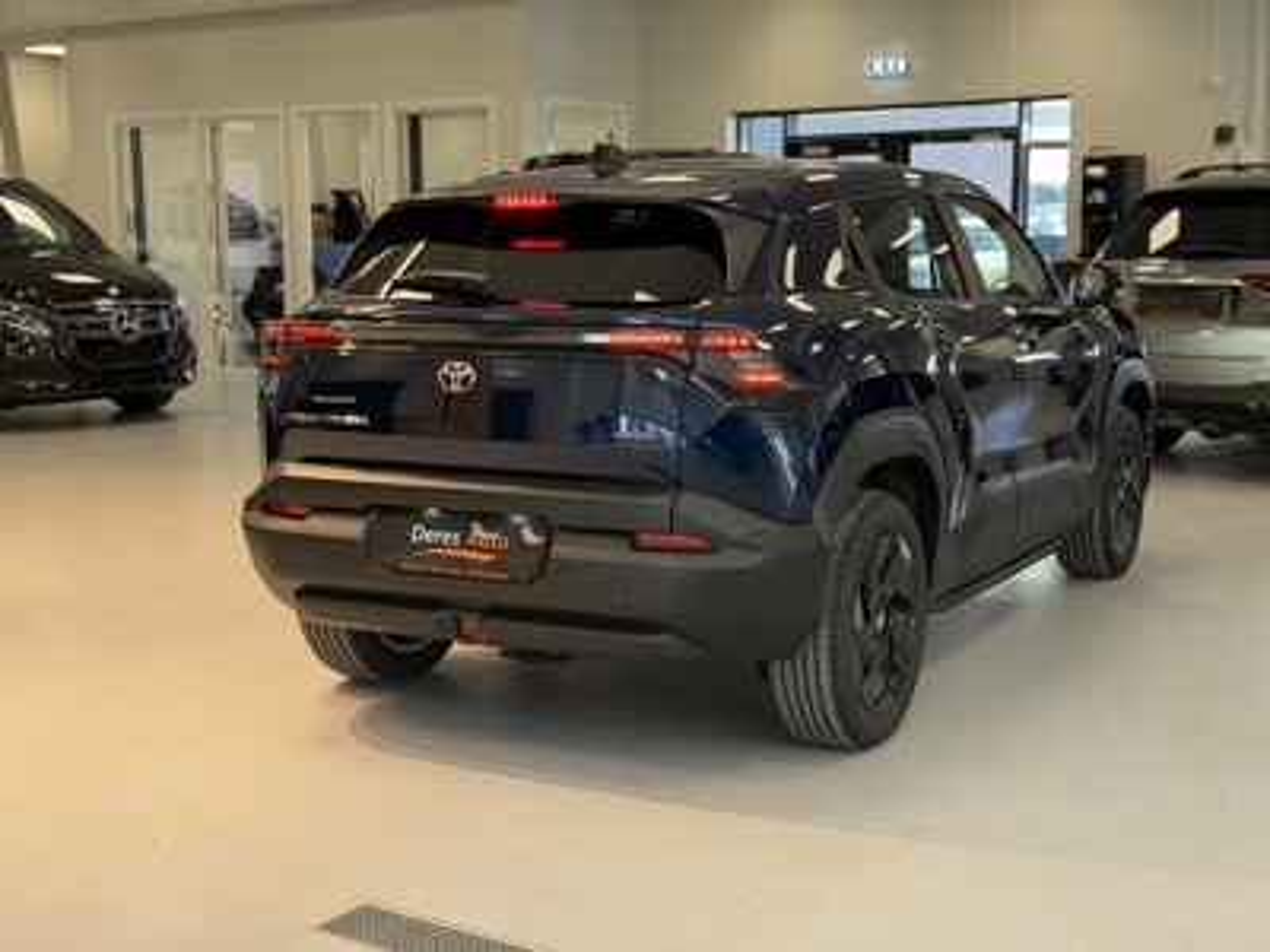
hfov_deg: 39.7
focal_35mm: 48
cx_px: 635
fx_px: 1761
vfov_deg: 30.3
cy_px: 476
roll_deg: -1.7
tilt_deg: -8.3
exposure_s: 1/121
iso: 80
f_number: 1.78
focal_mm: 6.76
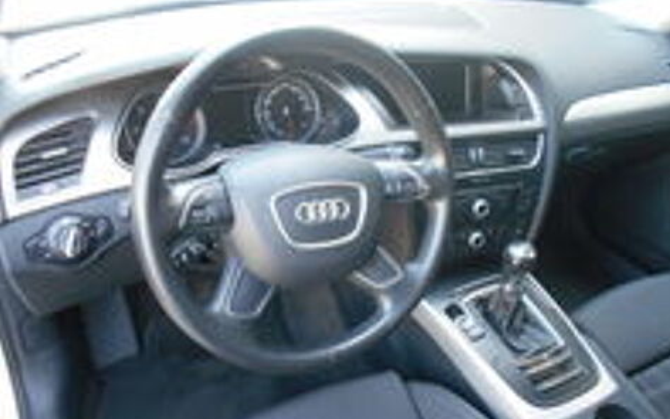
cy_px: 240
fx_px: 511
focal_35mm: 28
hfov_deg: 66.5
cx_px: 339
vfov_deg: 44.4
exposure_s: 1/30
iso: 320
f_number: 3.2
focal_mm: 4.6
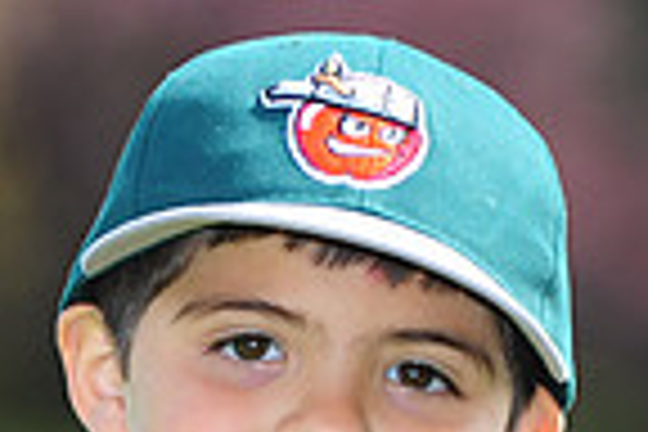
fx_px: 14489
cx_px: 176
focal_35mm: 805
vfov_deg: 1.7
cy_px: 652
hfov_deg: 2.6
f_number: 5
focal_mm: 200
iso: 400
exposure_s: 1/800
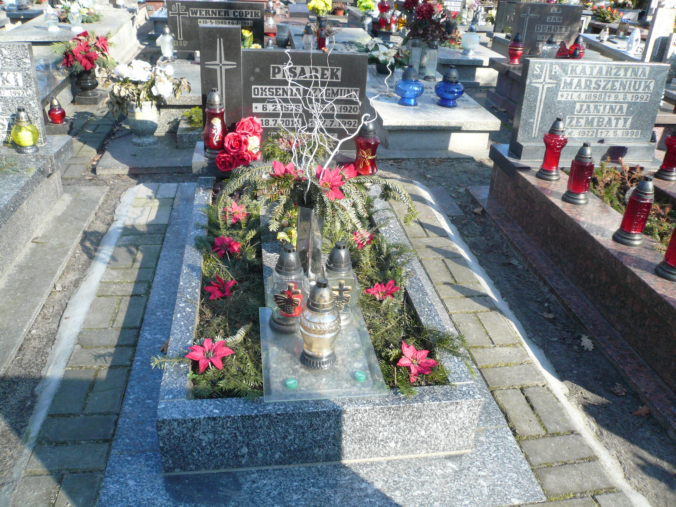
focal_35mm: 28
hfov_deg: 63.4
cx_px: 338
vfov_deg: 49.7
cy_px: 254
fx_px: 547
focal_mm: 4.6
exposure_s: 1/200
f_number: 2.8
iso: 100
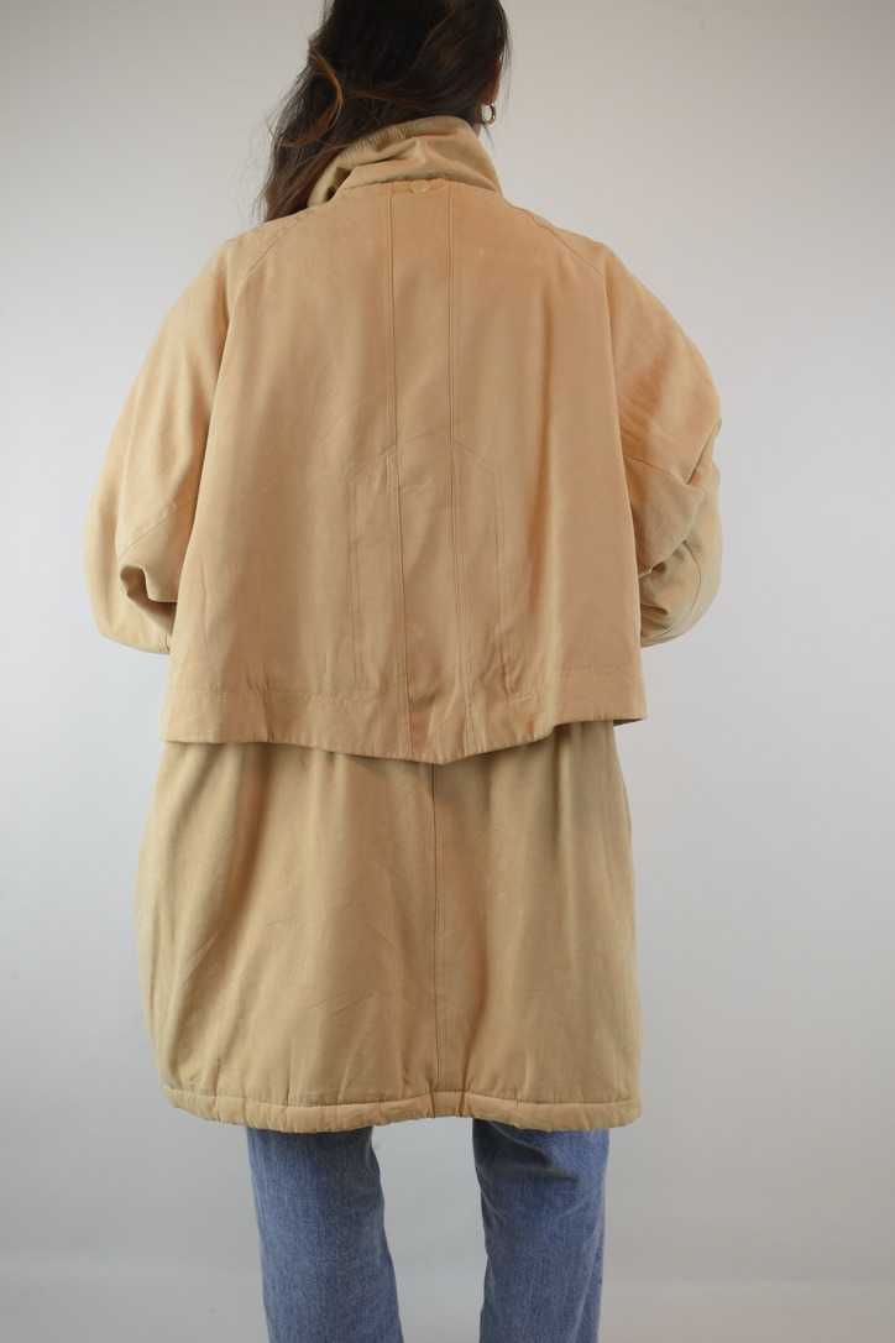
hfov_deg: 33.0
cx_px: 448
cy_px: 672
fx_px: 1510
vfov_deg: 47.9
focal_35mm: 40
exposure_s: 1/100
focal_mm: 27
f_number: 5
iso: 400
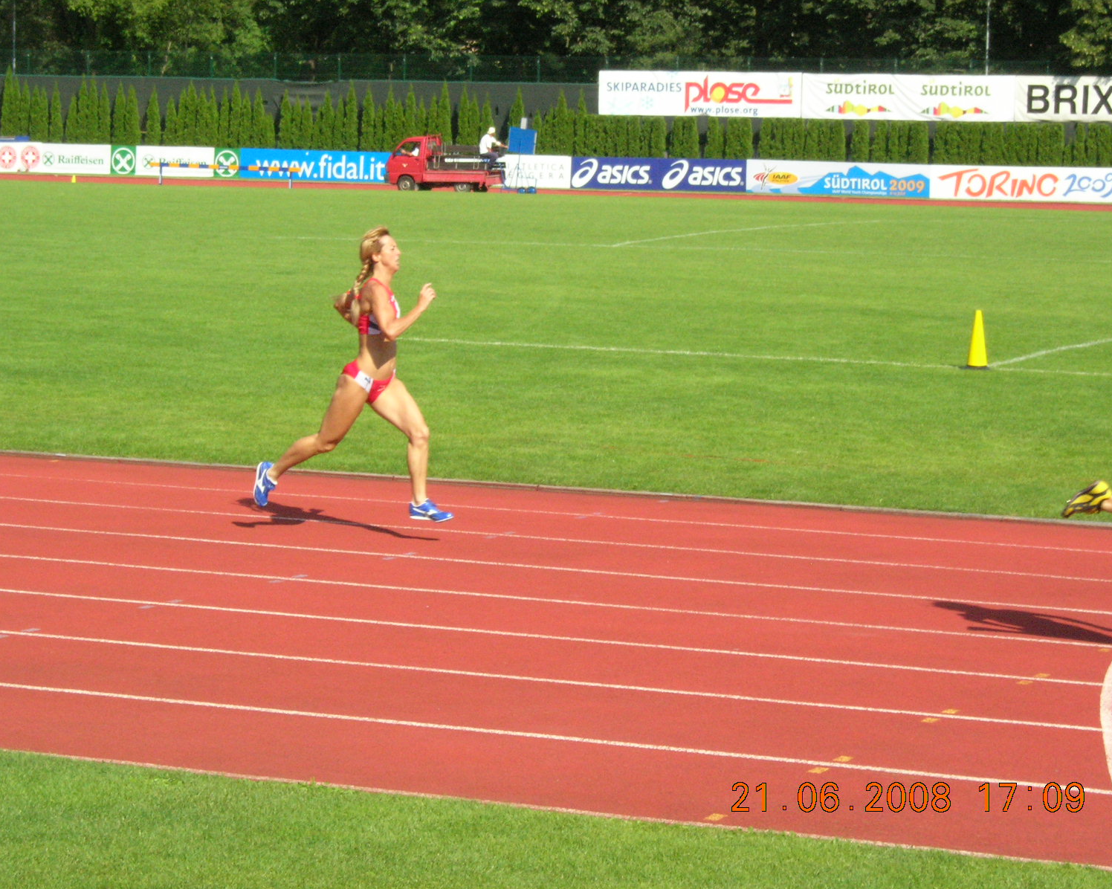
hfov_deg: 16.3
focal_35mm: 118
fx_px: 3882
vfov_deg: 13.1
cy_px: 444
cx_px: 558
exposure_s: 1/698
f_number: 8.2
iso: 400
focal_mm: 23.4
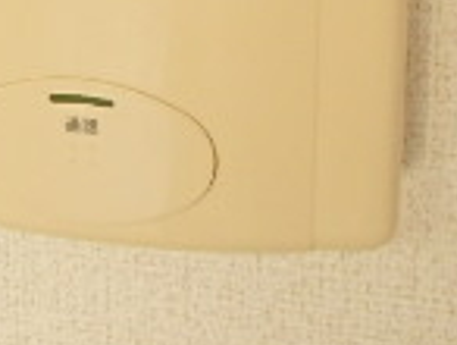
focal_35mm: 92
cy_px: -263
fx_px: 1217
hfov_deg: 21.2
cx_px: 157
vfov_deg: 14.3
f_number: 3.5
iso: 250
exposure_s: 1/30
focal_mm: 3.7
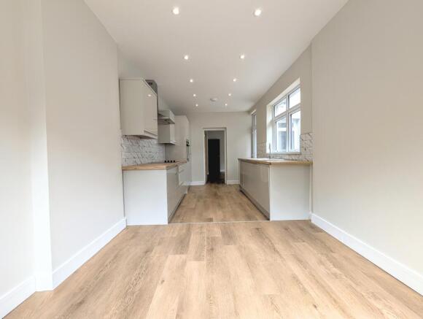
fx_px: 147
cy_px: 160
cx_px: 212
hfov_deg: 110.4
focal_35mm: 12
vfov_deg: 94.7
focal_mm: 2.02
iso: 43
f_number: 1.7
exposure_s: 1/194
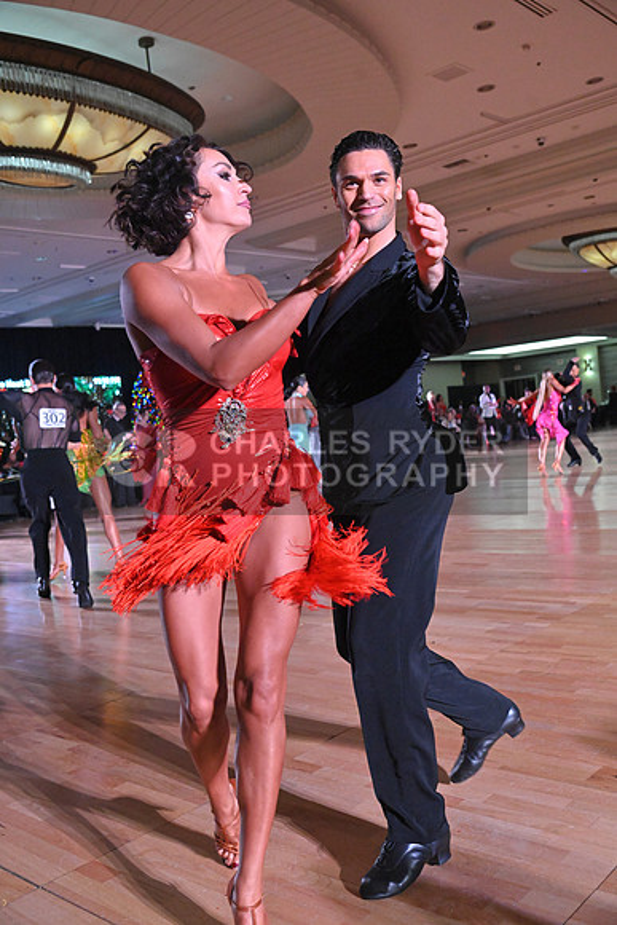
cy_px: 462
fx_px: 873
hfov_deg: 38.9
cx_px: 308
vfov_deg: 55.8
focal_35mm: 34
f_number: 5
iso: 6400
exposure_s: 1/400
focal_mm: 34
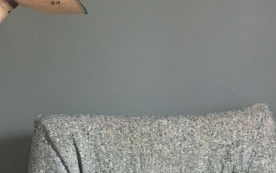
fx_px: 775
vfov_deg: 12.7
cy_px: 70
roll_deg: +0.8
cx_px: 131
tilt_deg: -0.1
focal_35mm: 103
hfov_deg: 20.2
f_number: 2.2
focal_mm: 4.15
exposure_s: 1/33
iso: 160
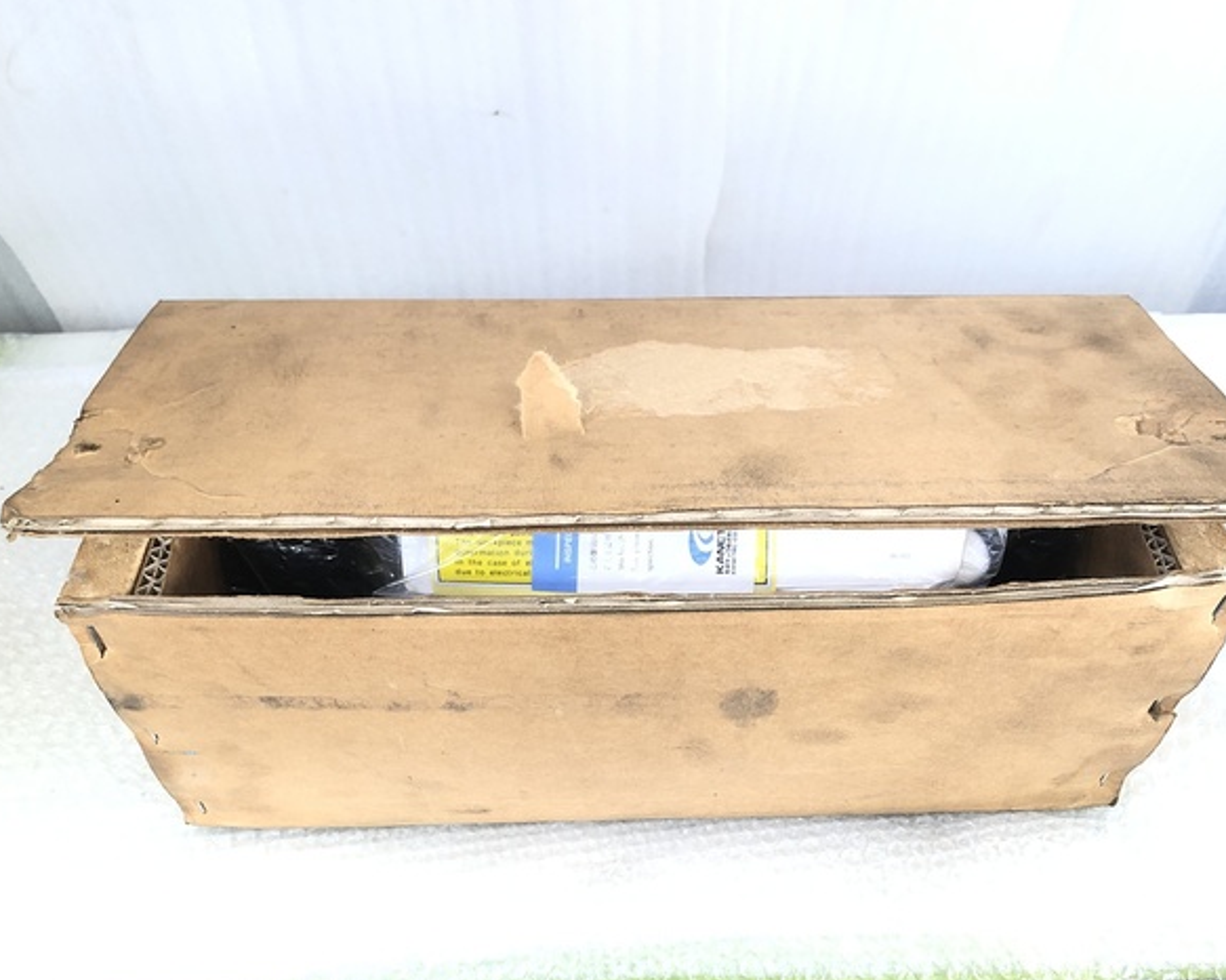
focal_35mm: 30
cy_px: 490
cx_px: 641
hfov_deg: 58.8
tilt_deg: -46.5
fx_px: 1088
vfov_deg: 48.5
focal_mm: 3.99
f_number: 1.8
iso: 40
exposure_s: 1/20
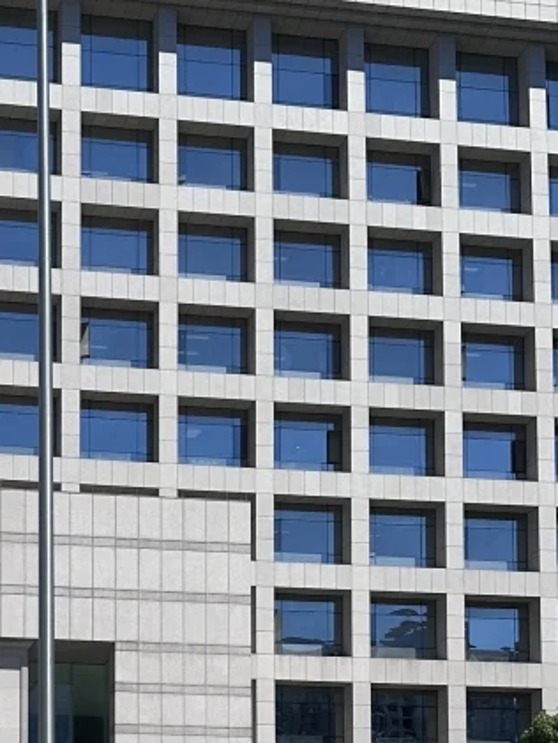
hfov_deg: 17.5
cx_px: -25
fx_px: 1762
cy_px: 877
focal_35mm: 82
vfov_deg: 22.1
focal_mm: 6.86
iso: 80
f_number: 1.78
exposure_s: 1/6623
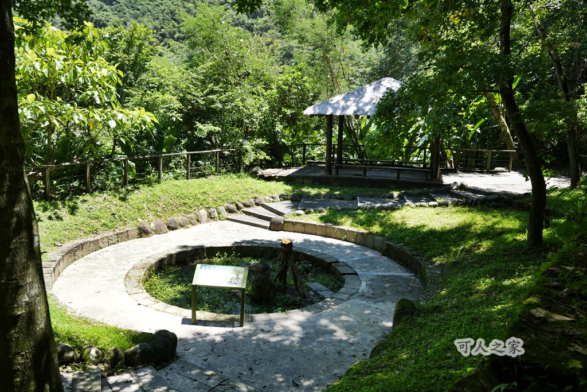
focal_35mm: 32
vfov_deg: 41.6
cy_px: 196
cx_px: 294
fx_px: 515
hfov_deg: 59.3
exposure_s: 1/800
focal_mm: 31.6
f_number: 5.6
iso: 640
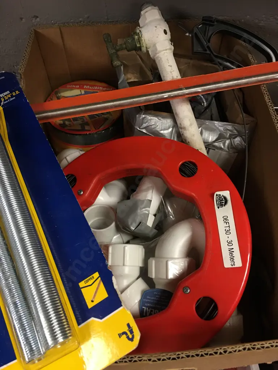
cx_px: 139
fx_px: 311
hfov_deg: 48.2
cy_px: 185
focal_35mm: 29
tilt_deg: -57.1
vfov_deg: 61.7
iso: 80
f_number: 2.2
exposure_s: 1/17
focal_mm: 4.15
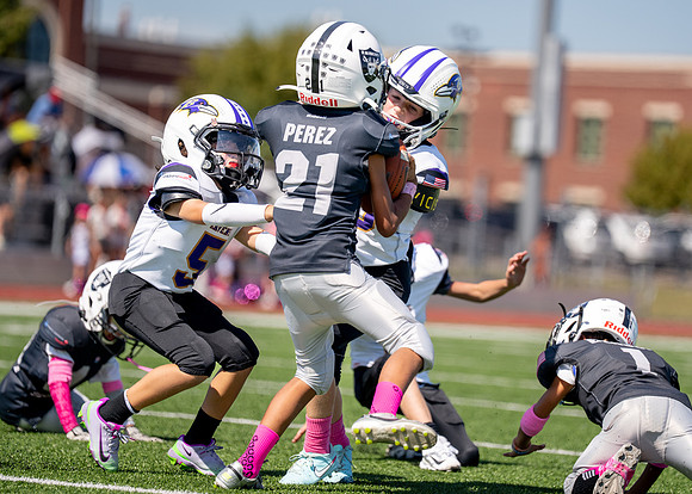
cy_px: 214
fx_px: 4228
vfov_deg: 6.7
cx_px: 402
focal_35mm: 215
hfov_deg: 9.4
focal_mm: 178
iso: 200
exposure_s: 1/4000
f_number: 2.8
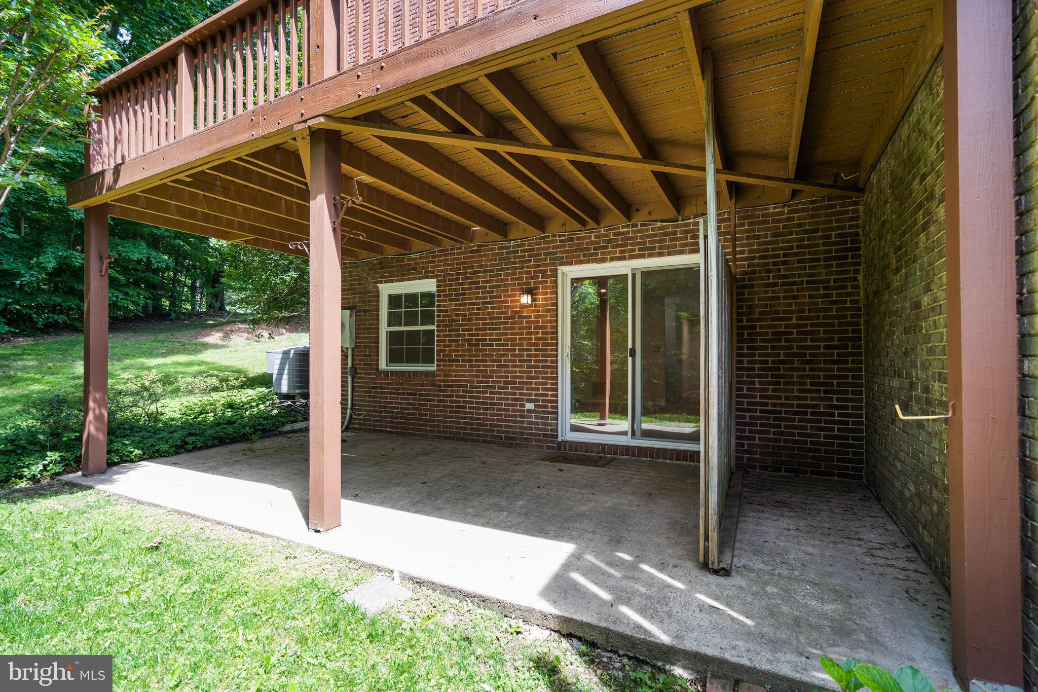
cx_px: 519
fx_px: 461
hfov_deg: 96.7
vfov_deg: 73.7
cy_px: 346
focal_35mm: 16
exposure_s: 1/100
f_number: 4
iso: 200
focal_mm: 16
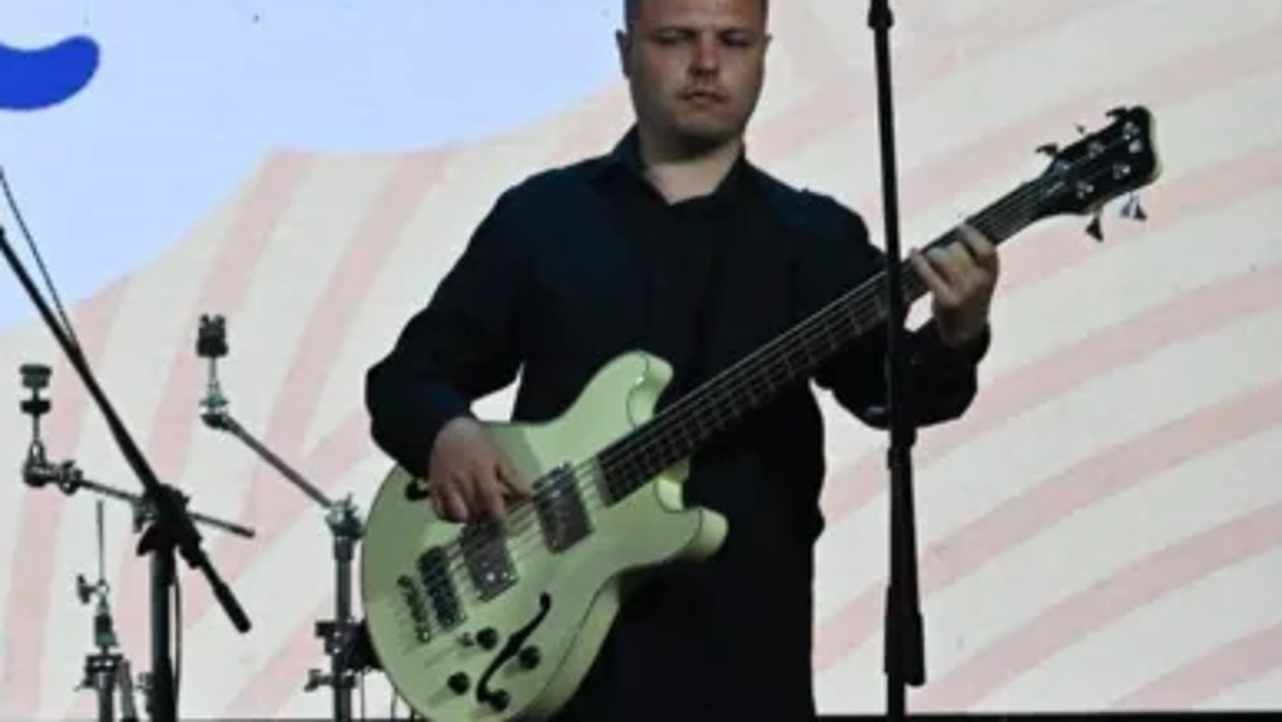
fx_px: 11290
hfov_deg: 6.5
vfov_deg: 3.7
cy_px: 286
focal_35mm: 332
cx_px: -225
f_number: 4
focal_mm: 120
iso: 280
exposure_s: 1/500
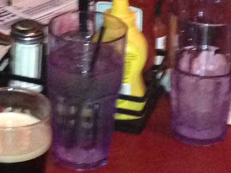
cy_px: -156
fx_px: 1215
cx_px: 73
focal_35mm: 182
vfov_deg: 7.8
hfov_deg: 10.9
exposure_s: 1/16
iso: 400
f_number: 2.4
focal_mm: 4.12
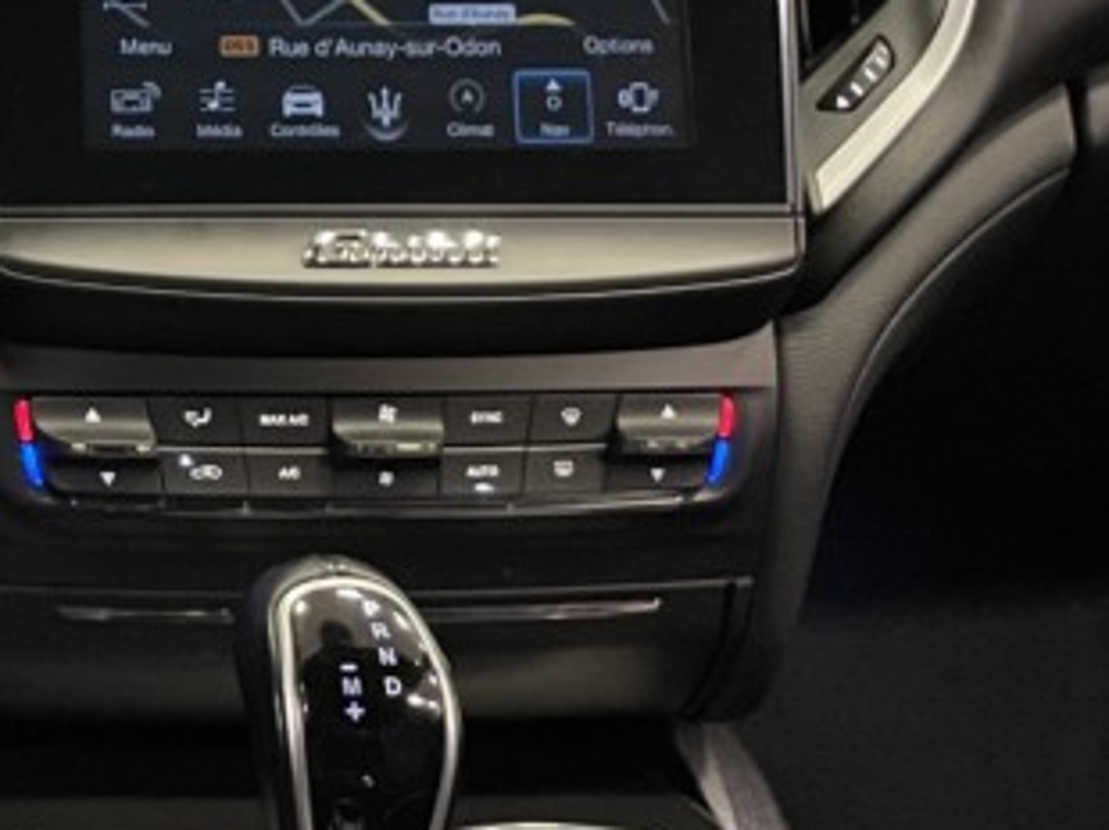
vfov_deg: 17.0
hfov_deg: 20.1
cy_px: 129
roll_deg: -2.5
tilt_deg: -20.7
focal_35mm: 86
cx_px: -472
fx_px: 2753
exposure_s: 1/25
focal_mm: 4.2
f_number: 1.6
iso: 640
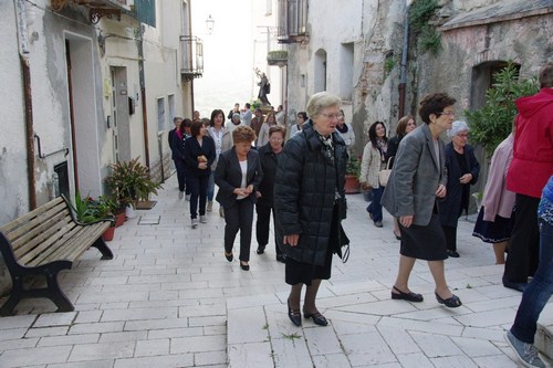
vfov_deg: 34.2
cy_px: 184
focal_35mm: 39
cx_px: 276
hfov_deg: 49.6
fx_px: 599
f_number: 8
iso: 2500
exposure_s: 1/200
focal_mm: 26
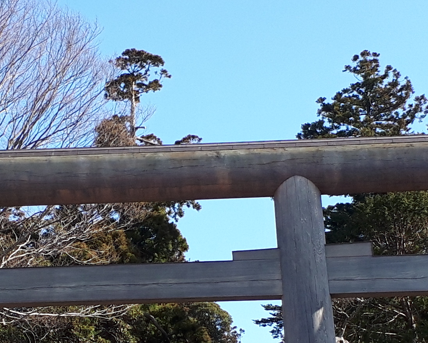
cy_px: 279
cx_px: 125
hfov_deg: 17.2
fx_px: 1406
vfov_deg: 13.8
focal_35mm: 111
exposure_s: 1/591
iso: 40
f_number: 1.9
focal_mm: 3.6
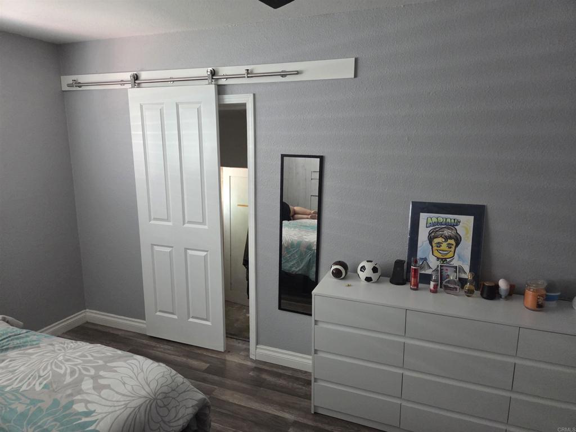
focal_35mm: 23
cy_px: 216
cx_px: 288
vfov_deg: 58.9
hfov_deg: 73.9
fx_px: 383
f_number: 1.8
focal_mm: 5.4
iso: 1600
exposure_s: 1/120
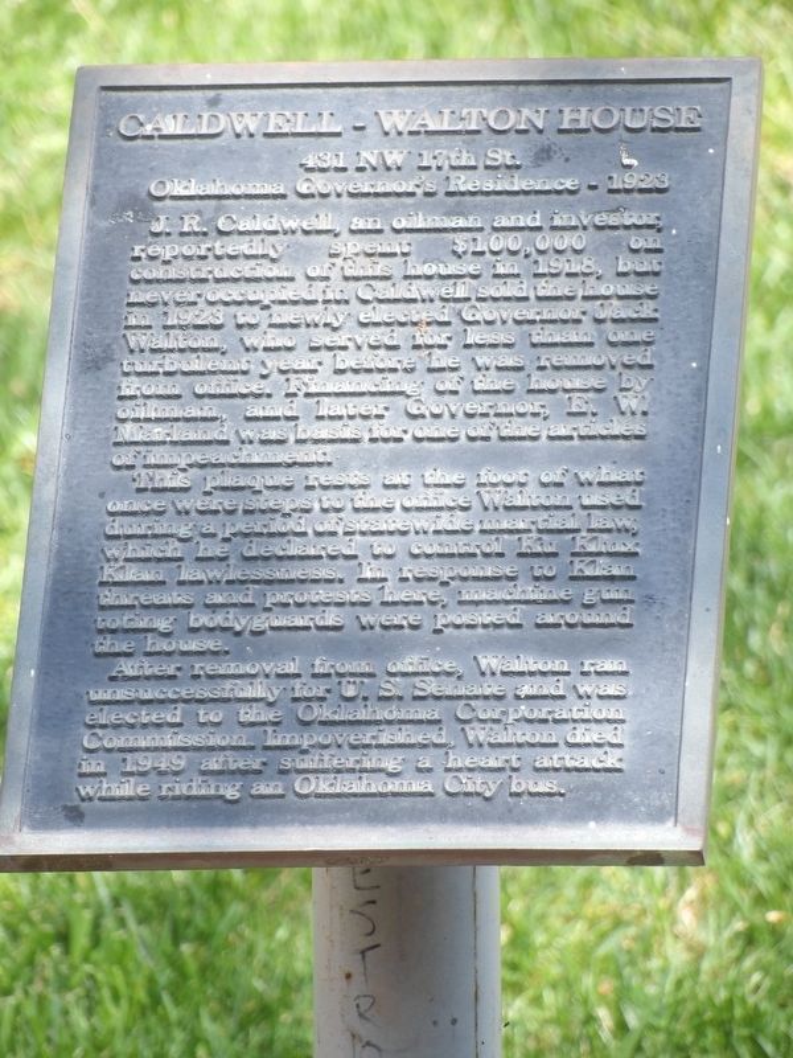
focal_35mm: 604
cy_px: 529
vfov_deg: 3.3
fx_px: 18449
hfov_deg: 2.5
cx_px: 396
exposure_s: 1/101
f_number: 4.2
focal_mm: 108.3
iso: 100
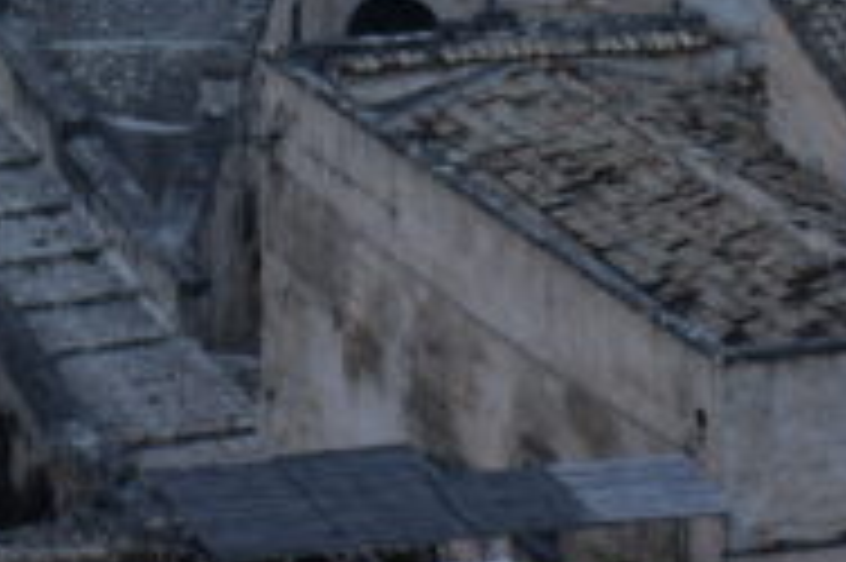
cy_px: -225
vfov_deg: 3.3
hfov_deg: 4.9
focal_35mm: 421
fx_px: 9885
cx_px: 308
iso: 400
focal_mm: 90
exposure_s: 1/125
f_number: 5.3
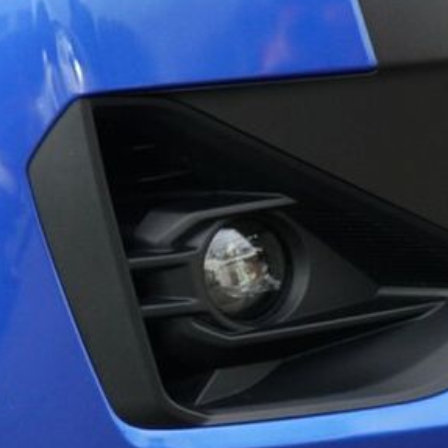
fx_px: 1798
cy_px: 284
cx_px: 155
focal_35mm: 123
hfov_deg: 14.2
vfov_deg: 14.2
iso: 800
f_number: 7.1
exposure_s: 1/250
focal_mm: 23
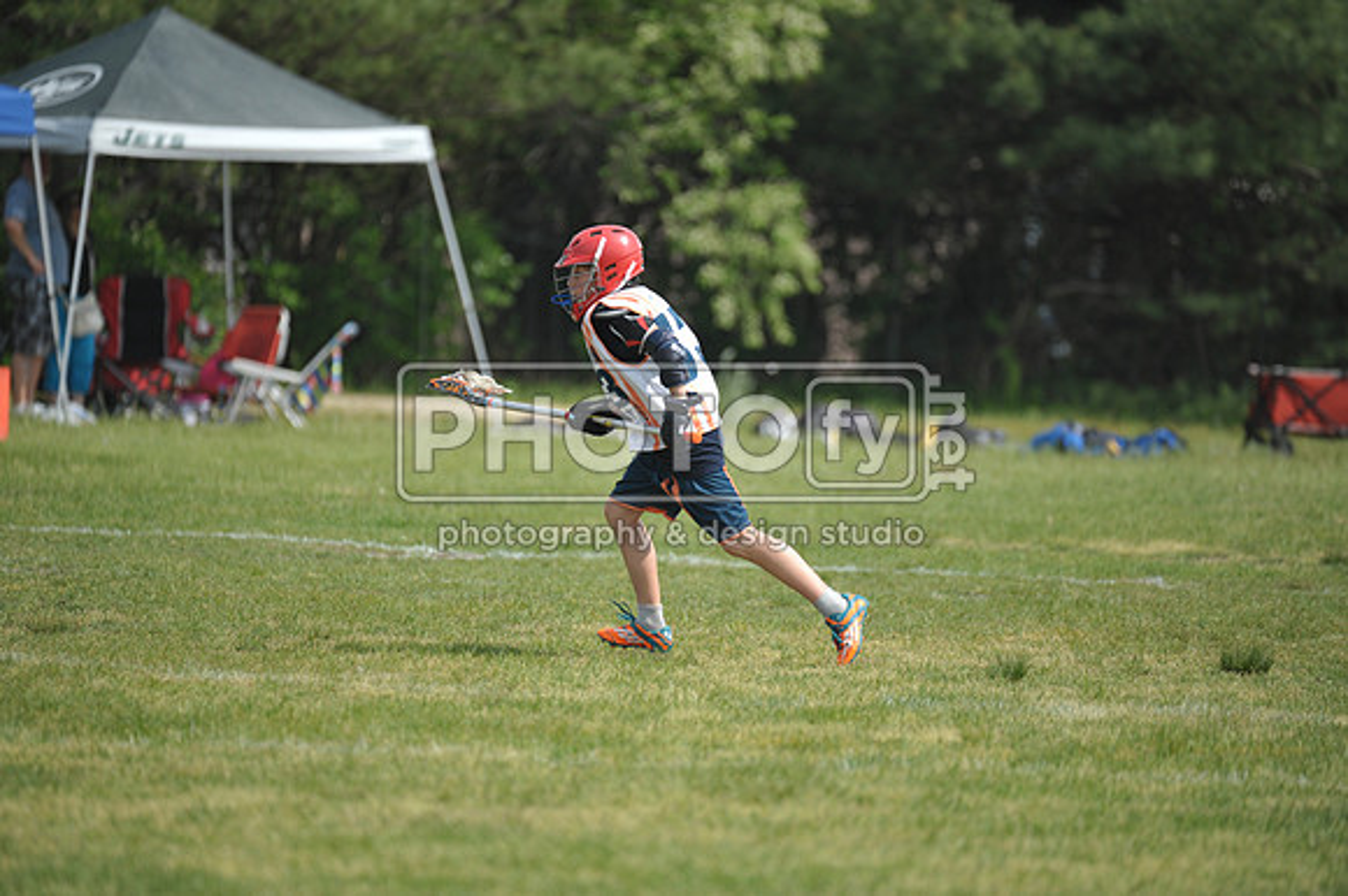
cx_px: 674
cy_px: 448
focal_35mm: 350
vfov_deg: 3.9
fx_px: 13098
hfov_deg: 5.9
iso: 640
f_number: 4
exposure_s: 1/3200
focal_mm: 350
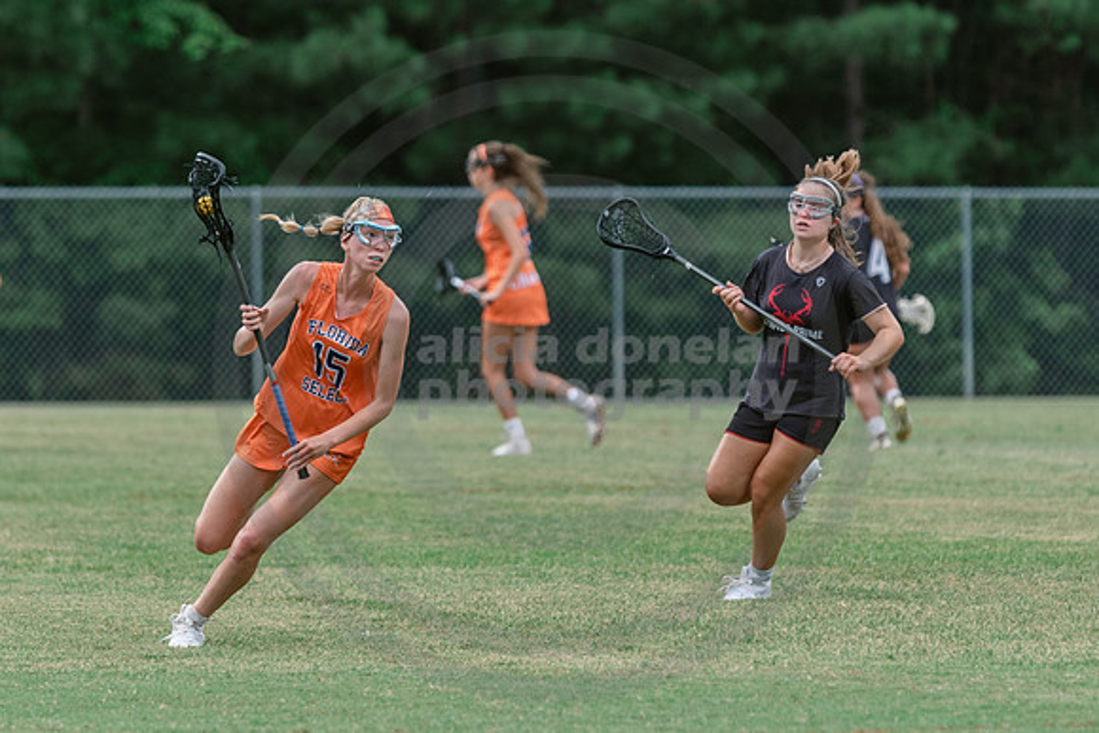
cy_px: 307
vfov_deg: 3.2
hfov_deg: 4.8
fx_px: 13237
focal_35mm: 434
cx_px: 512
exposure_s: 1/640
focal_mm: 200
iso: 250
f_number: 3.2
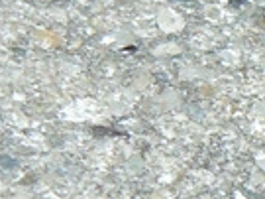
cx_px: 575
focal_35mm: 356
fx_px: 2723
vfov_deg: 4.2
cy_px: 199
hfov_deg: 5.4
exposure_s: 1/60
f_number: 4
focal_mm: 12.4
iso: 100
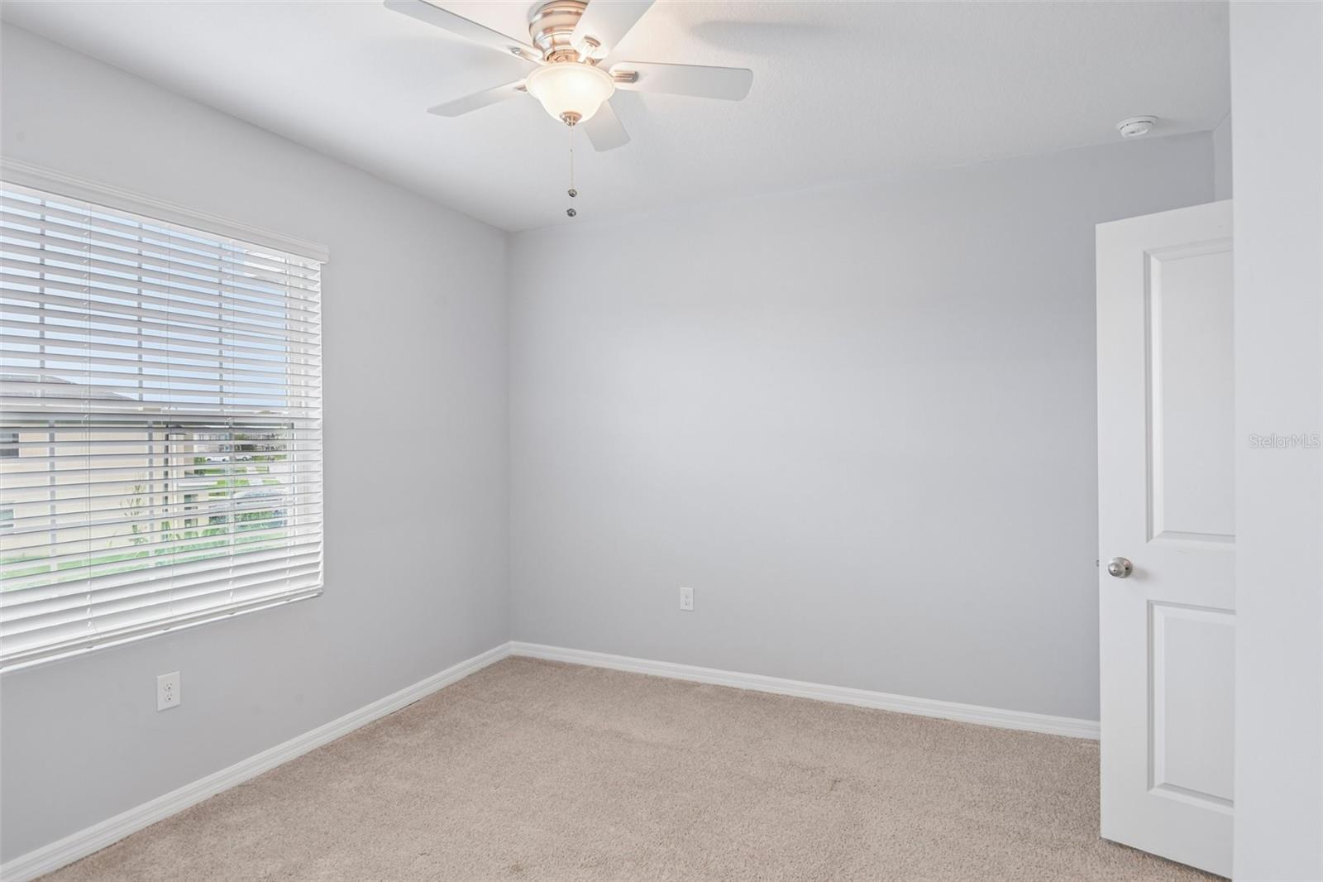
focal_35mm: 19
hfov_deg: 86.9
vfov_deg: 64.5
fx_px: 698
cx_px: 662
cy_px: 441
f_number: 8
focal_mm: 19
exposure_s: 1/15
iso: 400
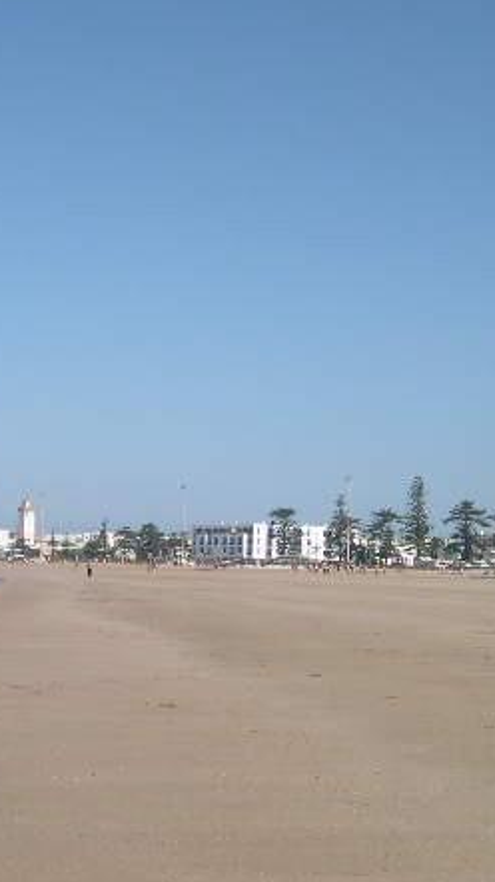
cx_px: 34
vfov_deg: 34.9
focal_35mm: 60
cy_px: 441
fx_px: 1403
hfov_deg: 19.6
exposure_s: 1/263
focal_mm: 8
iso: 100
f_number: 7.6
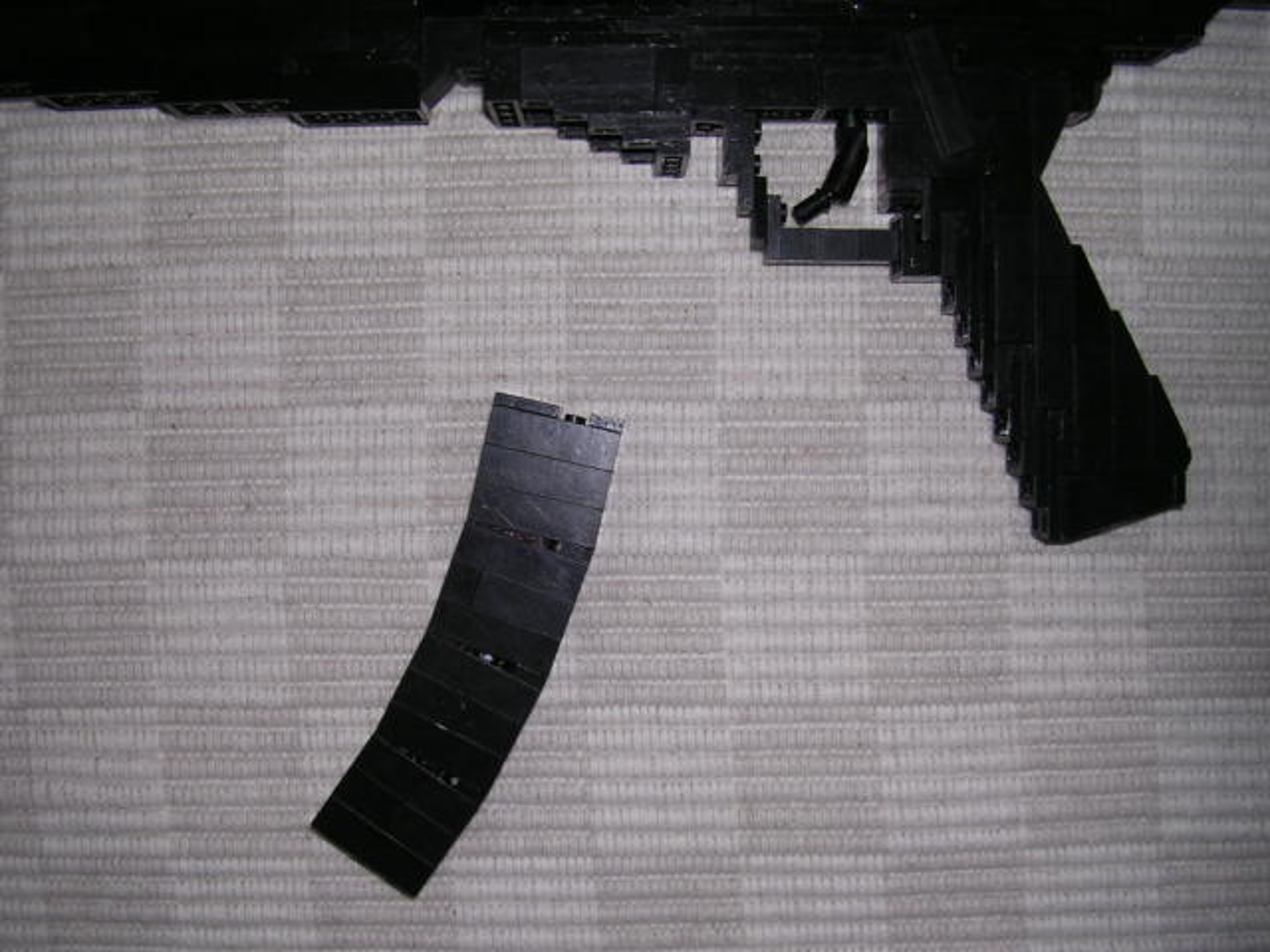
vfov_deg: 37.7
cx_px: 635
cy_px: 476
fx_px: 1394
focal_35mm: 38
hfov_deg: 49.0
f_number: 2.8
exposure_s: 1/60.1
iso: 100
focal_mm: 5.8
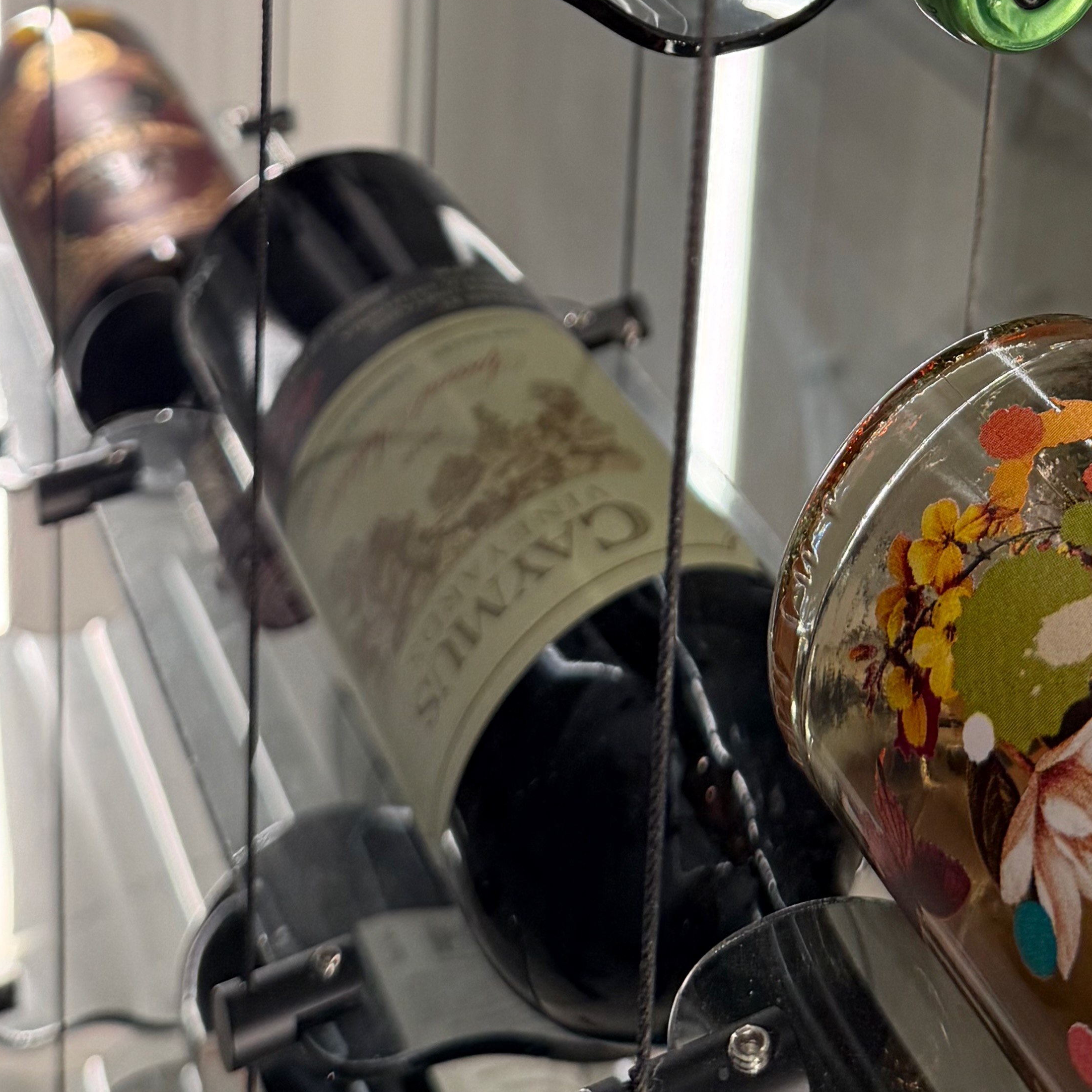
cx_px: 905
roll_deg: -0.6
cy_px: -98
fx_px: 1713
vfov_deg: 31.5
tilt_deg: -21.3
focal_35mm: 48
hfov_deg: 34.1
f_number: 1.78
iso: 250
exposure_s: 1/60
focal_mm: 6.76
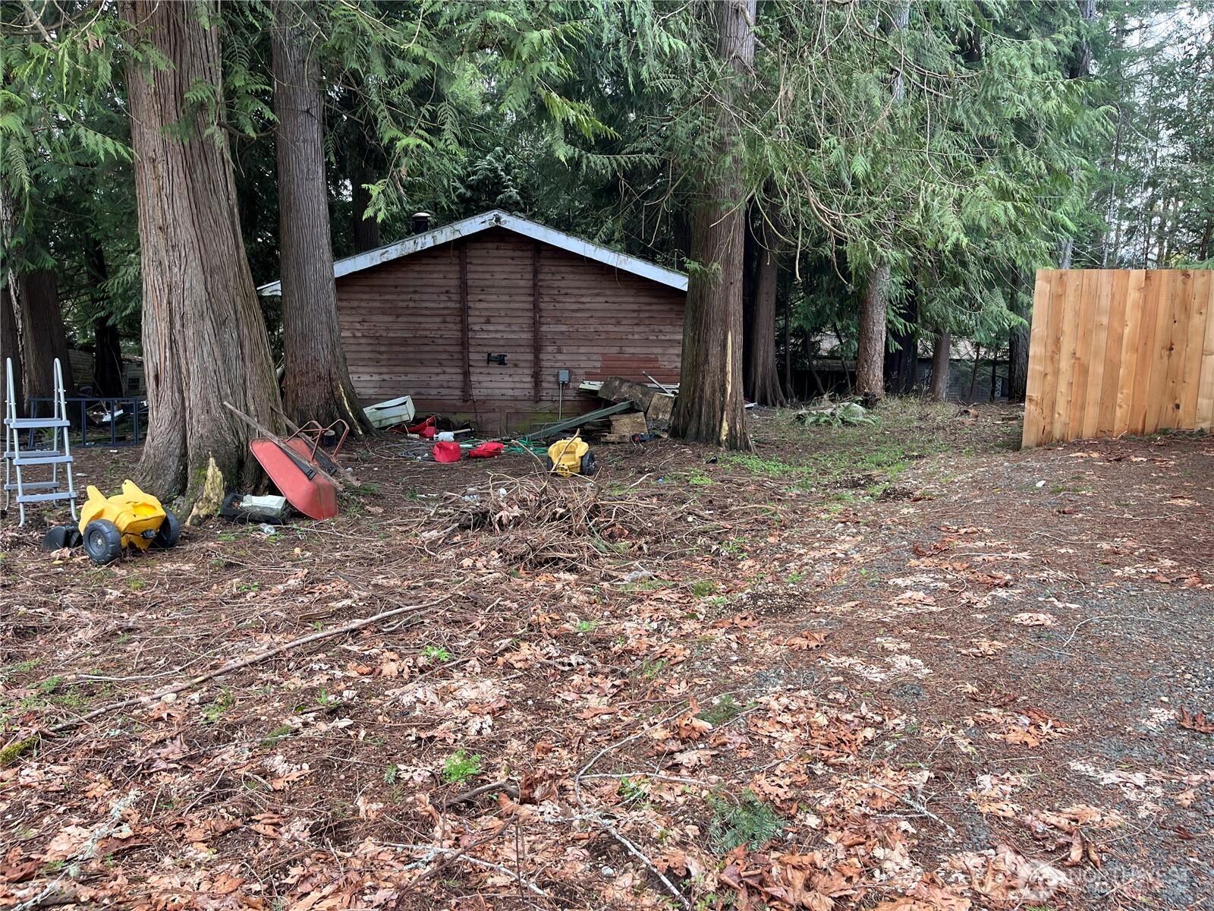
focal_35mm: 26
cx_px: 607
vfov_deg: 53.1
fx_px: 912
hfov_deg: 67.3
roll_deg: -0.6
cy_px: 456
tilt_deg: -10.0
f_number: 1.6
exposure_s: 1/122
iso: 40
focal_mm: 5.1
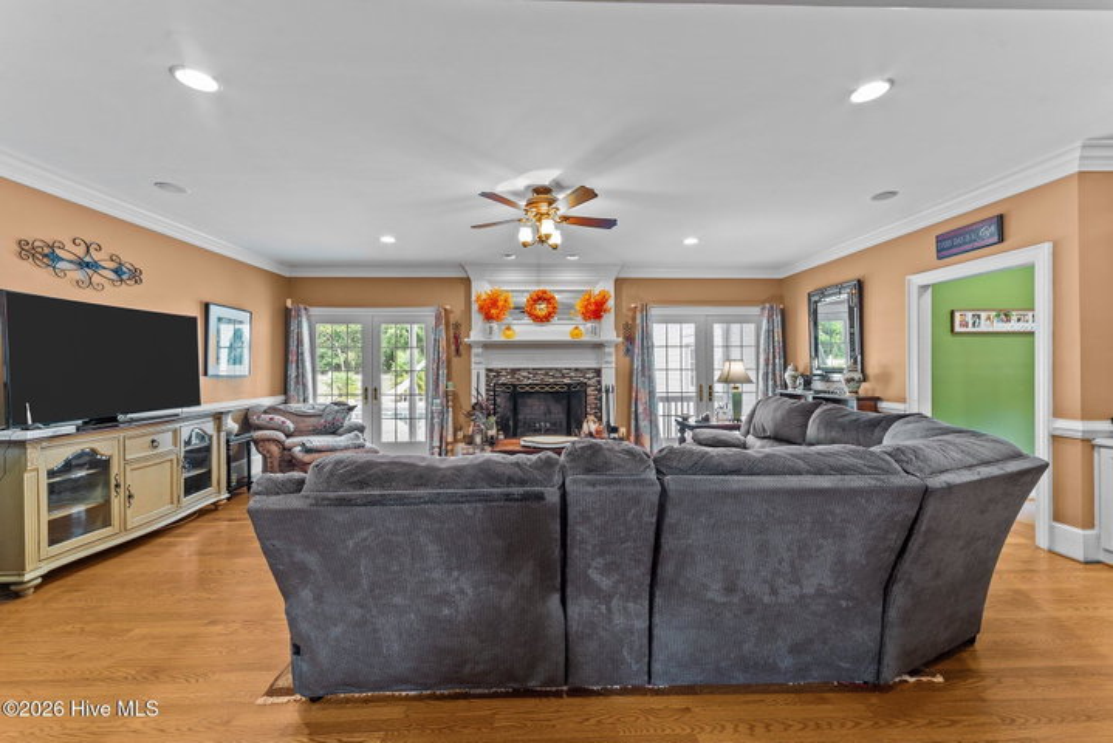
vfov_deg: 81.3
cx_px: 556
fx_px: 433
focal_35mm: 14
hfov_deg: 104.2
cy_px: 372
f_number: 8
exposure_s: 1/2
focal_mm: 14
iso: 250
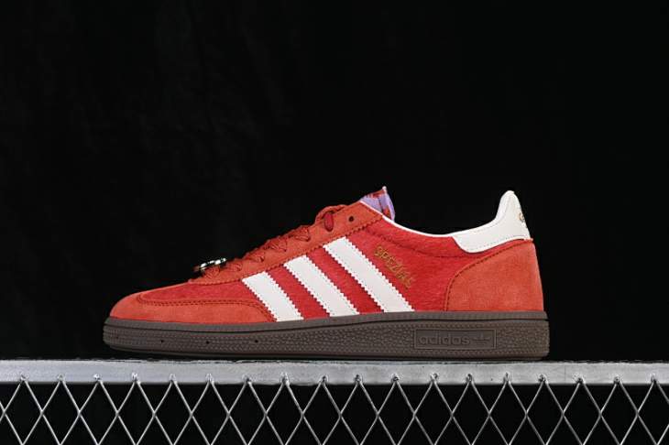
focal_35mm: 75
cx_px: 334
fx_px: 1393
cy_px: 222
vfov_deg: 18.2
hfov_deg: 27.0
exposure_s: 1/80
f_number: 8
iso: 160
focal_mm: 50
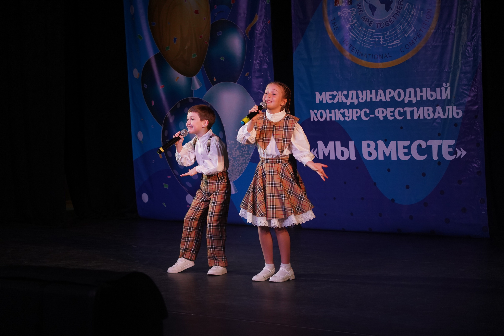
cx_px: 252
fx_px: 1050
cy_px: 168
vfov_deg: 18.2
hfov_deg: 27.0
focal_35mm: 75
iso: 2000
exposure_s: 1/400
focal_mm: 75
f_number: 4.5
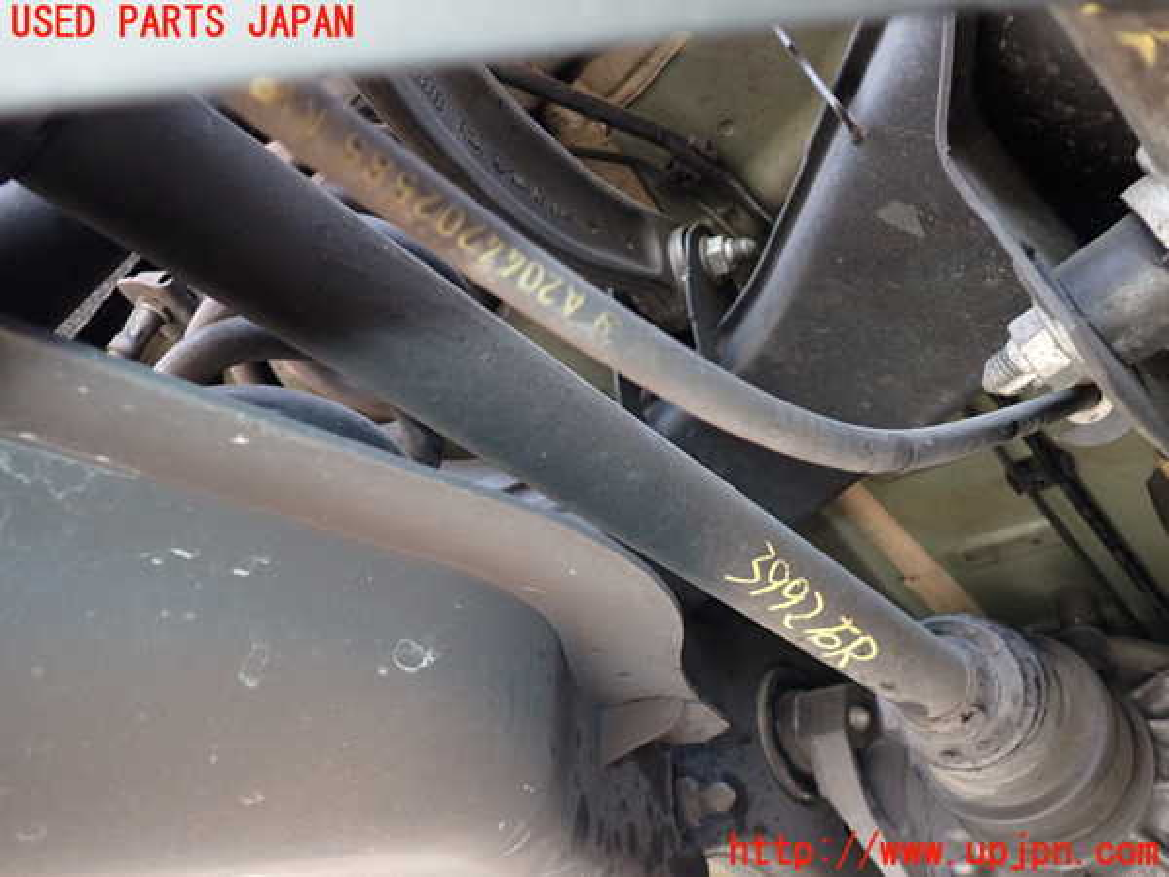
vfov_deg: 49.7
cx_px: 584
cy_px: 438
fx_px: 946
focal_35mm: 28
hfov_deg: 63.4
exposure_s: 1/125
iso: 400
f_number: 2.2
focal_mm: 5.05
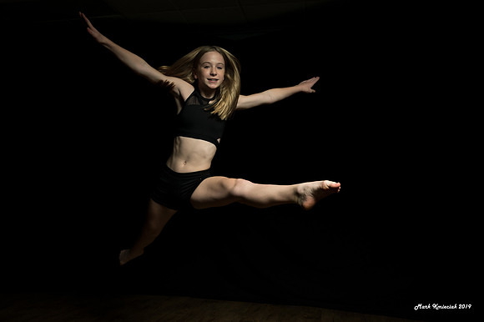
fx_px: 574
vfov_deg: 31.0
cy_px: 222
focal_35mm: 43
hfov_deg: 45.5
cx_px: 194
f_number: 9
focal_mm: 31
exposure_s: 1/250
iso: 200
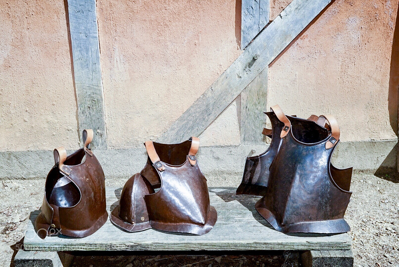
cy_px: 134
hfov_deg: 49.5
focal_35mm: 39
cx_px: 200
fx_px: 433
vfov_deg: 34.3
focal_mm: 26
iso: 500
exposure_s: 1/5000
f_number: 5
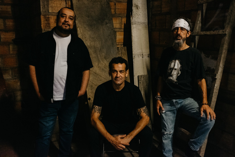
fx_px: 228
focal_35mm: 35
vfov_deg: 37.9
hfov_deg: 54.4
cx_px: 118
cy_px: 78
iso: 3200
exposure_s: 1/60
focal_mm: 23
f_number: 2
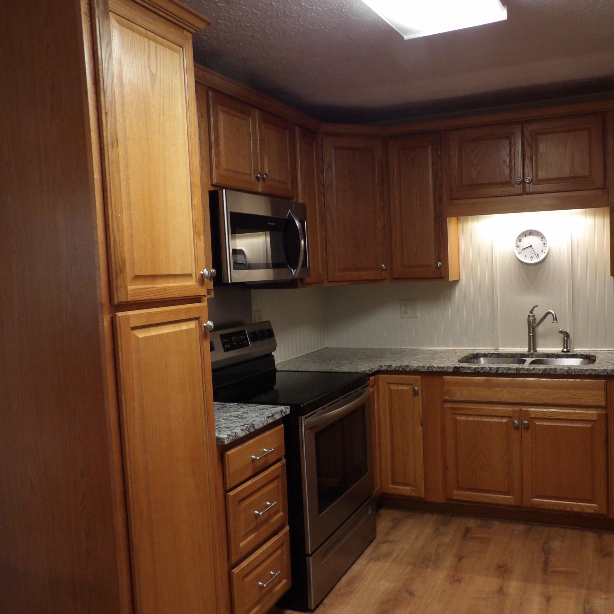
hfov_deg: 54.8
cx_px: 392
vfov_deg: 55.6
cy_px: 304
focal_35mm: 29
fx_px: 582
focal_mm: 4.3
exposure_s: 1/17
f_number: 3.2
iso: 299
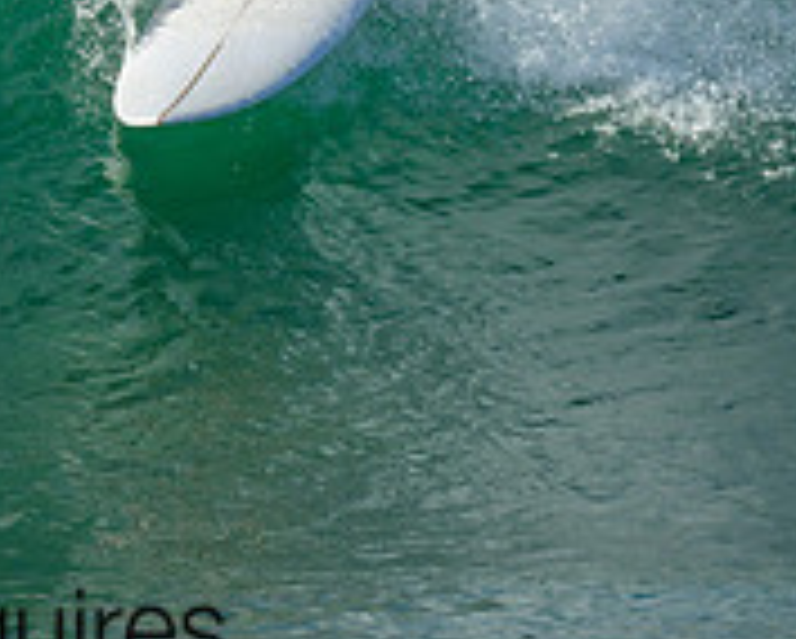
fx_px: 67051
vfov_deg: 0.5
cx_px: 84
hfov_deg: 0.7
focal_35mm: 2843
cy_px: -202
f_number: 6.3
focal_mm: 800
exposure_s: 1/2000
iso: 250
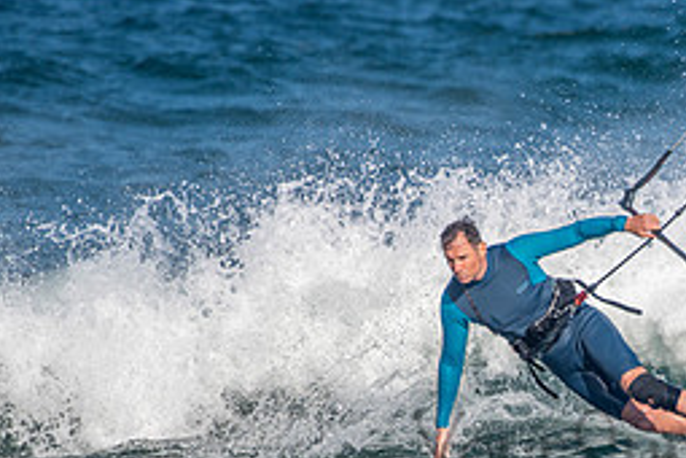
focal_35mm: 911
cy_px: 427
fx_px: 17358
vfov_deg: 1.5
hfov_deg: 2.3
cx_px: 691
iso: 280
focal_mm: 400
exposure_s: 1/2000
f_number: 5.6
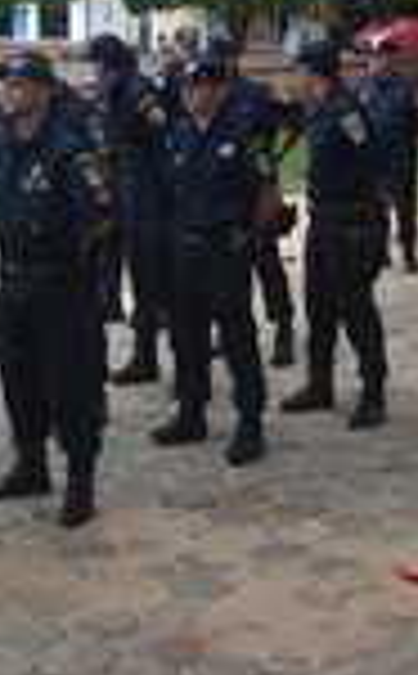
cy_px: 176
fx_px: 1687
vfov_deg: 22.4
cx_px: 0
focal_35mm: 92
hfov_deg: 13.9
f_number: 5.6
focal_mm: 20
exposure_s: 1/125
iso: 160
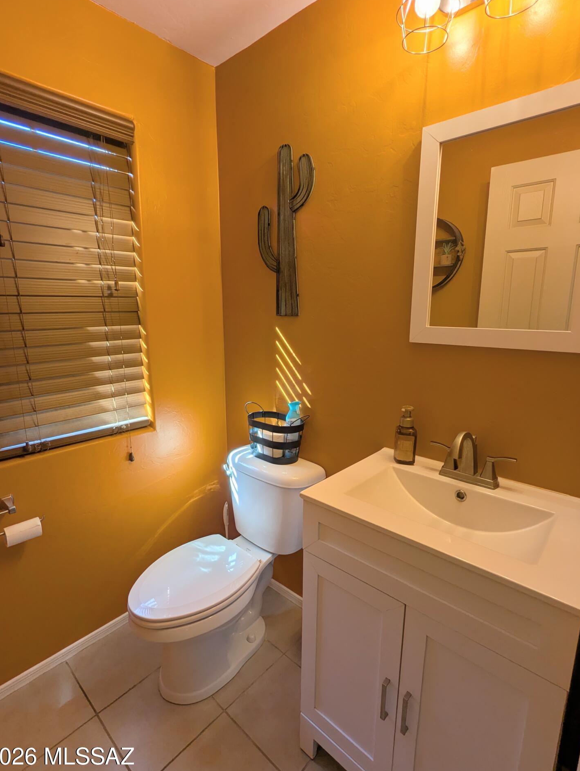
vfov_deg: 91.0
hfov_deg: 74.8
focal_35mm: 17
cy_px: 384
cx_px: 275
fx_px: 379
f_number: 2.2
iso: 86
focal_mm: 2.35
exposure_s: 1/120
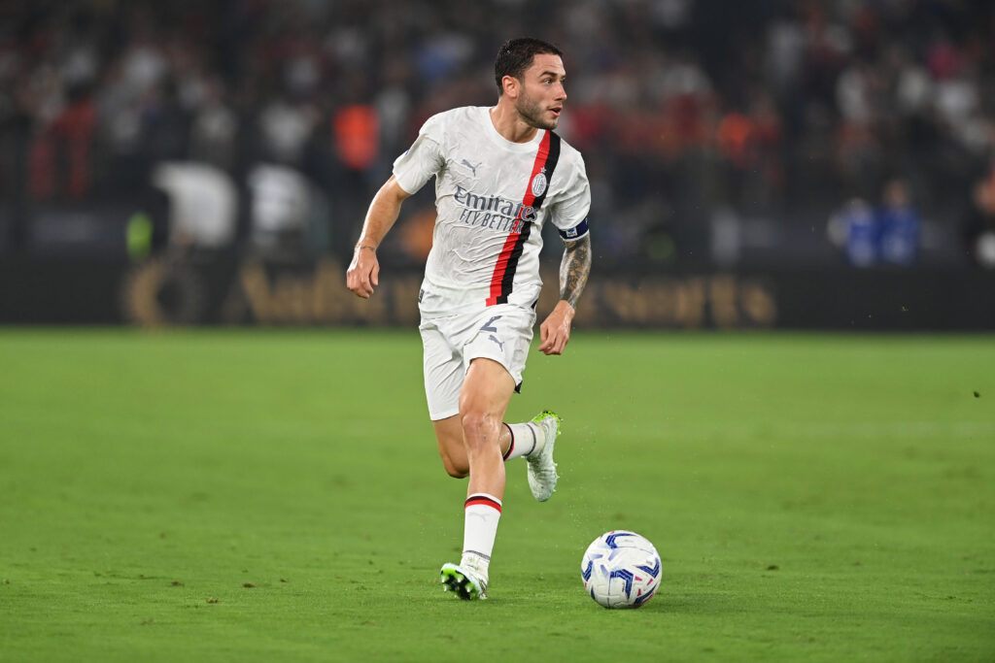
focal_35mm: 400
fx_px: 11056
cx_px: 498
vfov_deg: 3.4
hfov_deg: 5.2
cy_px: 332
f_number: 3.5
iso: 3200
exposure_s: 1/2000
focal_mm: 400
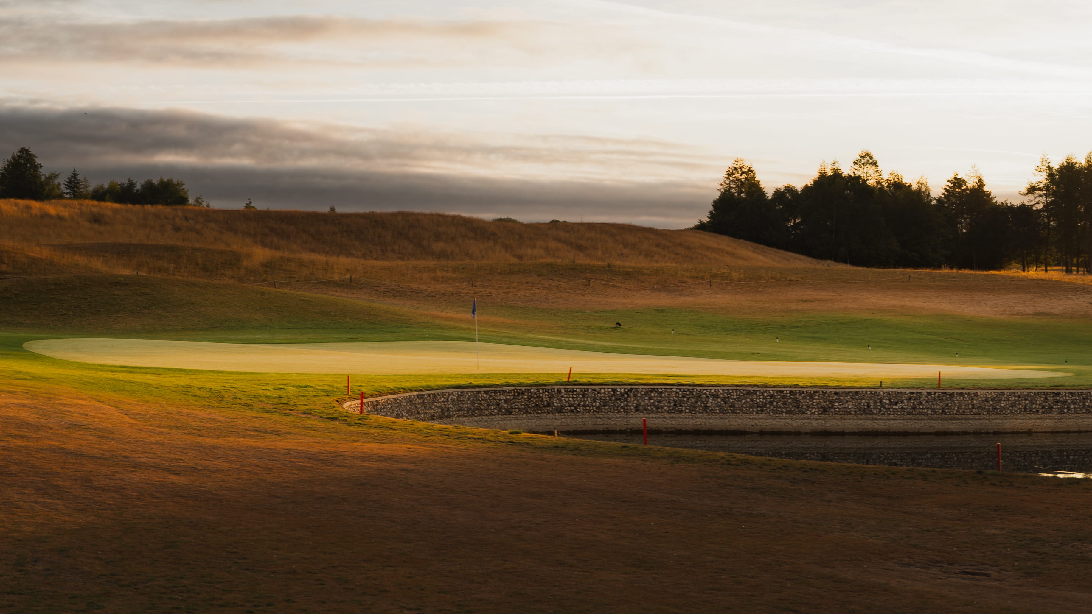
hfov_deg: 34.5
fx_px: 1752
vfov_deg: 19.8
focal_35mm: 60
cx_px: 458
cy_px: 185
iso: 100
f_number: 11
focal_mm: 35
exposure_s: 1/20
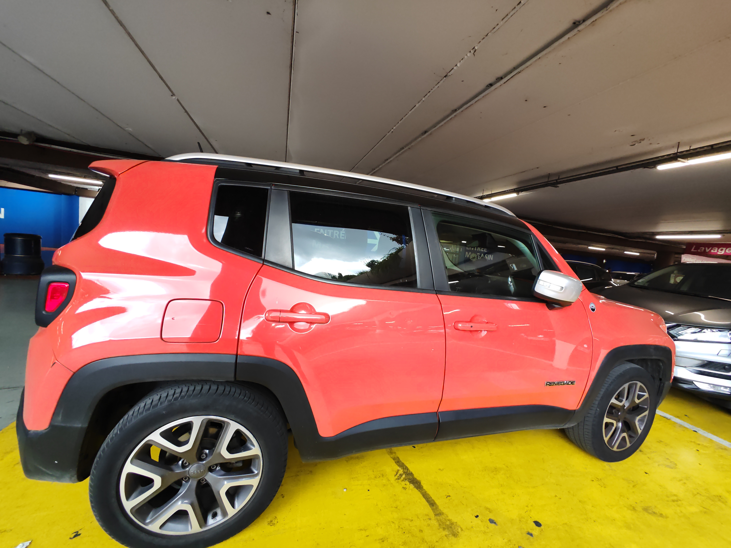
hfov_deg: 106.2
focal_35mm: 13
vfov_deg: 89.9
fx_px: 275
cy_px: 274
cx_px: 366
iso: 200
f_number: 2.2
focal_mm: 2.16
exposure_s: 1/50
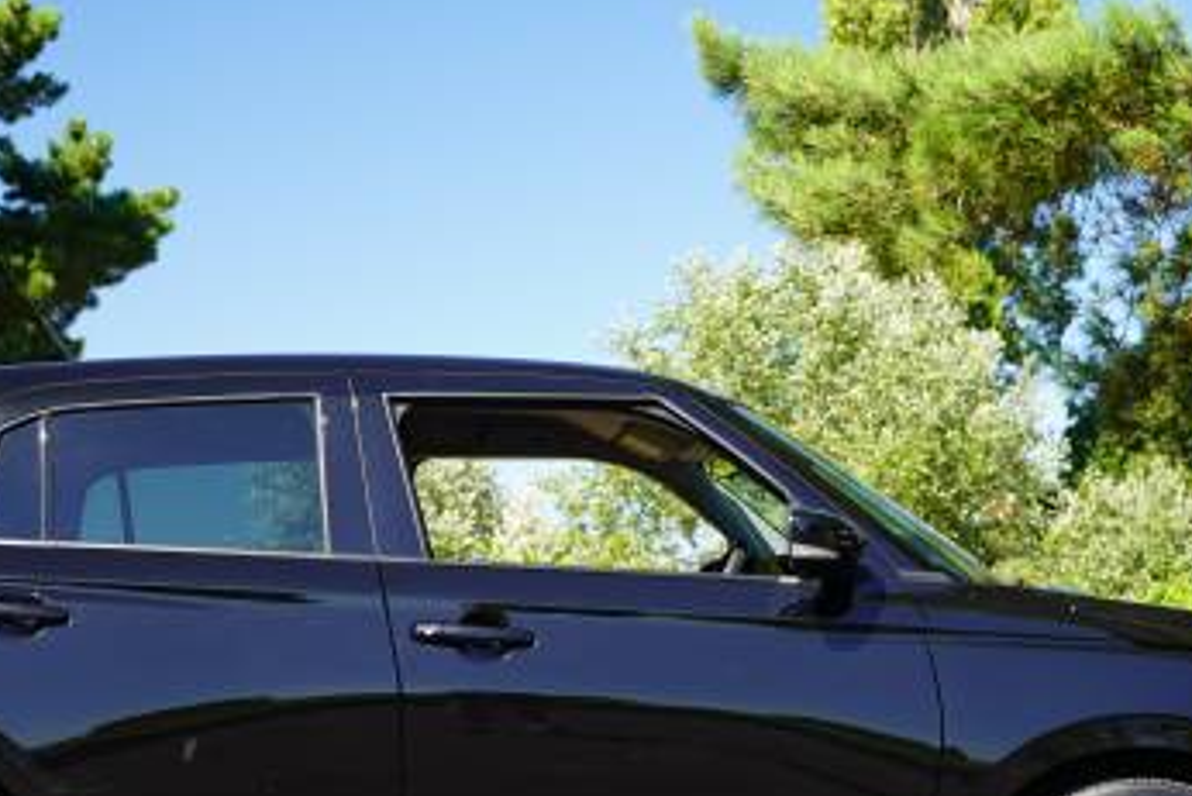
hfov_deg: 23.6
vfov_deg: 15.8
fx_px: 2846
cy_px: 644
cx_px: 527
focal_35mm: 86
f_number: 5
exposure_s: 1/80
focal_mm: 46.5
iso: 100
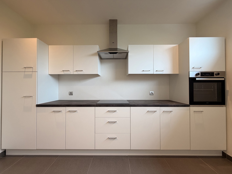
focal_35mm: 14
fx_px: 94
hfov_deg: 102.1
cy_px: 87
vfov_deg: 85.7
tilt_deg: +0.8
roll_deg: +0.3
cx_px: 116
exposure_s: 1/100
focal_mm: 2.22
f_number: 2.2
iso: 160
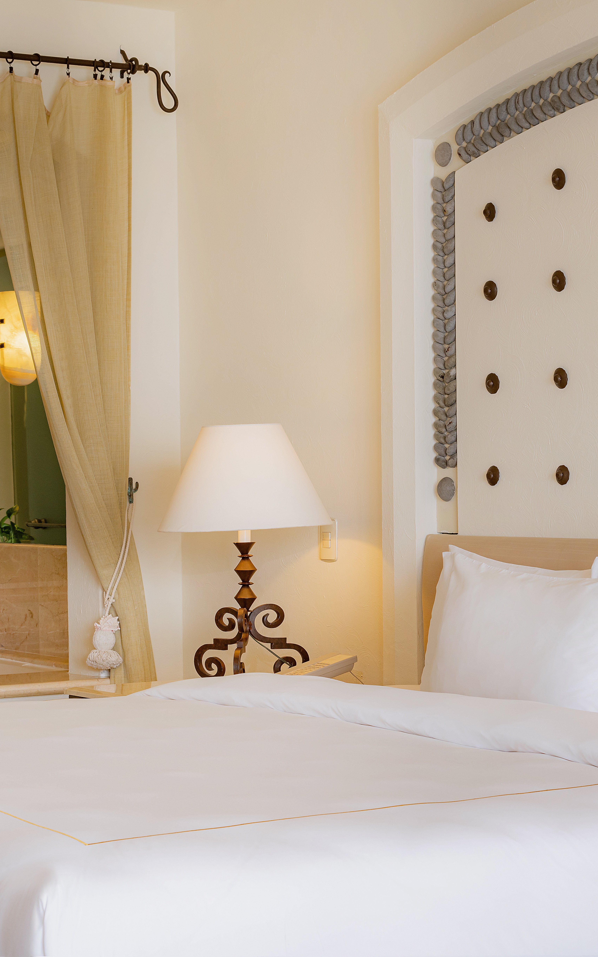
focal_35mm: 77
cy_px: 475
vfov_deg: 26.8
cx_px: 309
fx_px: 2008
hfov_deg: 16.9
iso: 64
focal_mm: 50
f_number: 10
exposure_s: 1/10
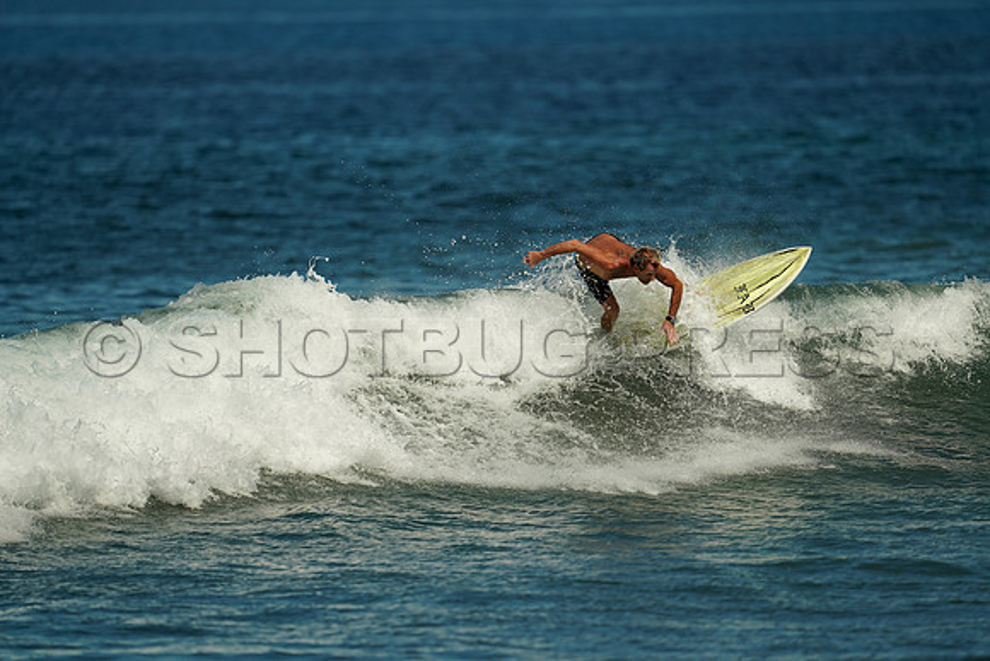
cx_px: 495
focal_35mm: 400
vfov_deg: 3.4
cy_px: 330
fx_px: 11002
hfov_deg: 5.2
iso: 100
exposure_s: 1/1250
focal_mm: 400
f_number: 3.2
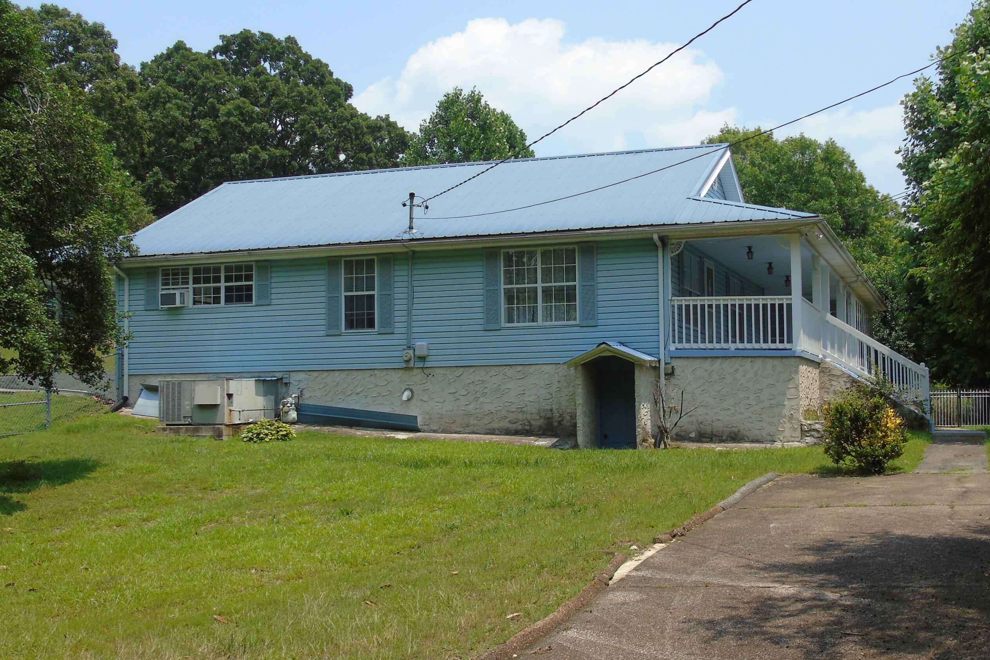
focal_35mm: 42
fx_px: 1155
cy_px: 341
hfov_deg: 46.2
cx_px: 575
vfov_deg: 31.9
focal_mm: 6.1
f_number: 3.8
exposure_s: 1/640
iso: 80
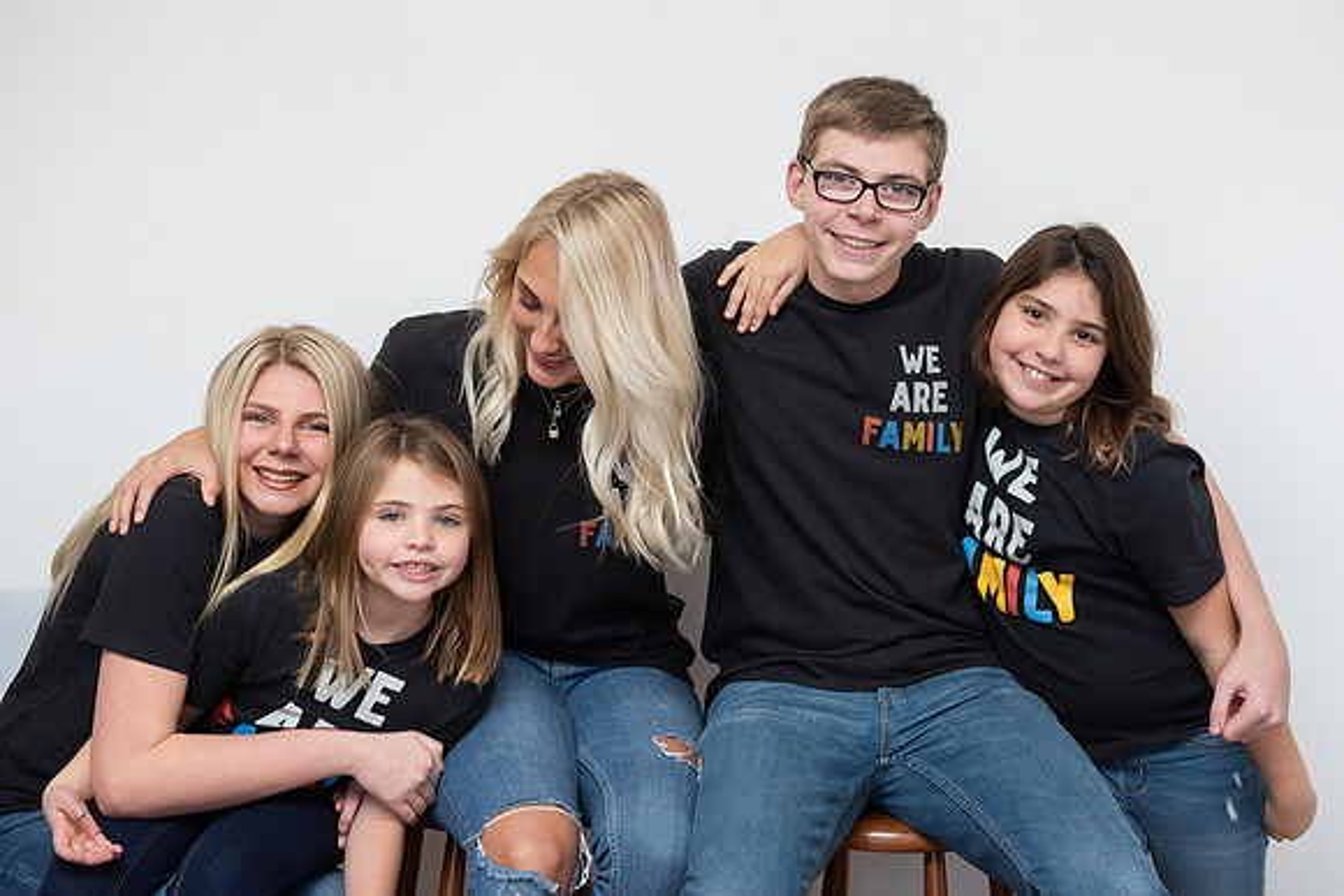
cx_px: 724
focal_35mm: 59
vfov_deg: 22.9
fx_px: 2213
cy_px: 413
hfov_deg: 33.8
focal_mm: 55
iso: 640
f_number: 5
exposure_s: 1/200
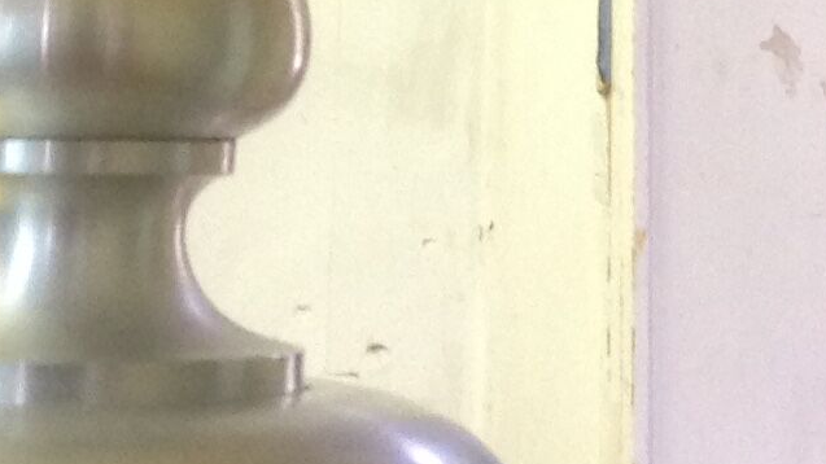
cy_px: -647
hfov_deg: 13.8
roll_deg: +0.6
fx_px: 3394
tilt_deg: +15.2
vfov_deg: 7.3
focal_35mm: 155
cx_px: 574
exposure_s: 1/17
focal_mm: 4.28
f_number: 2.4
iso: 250
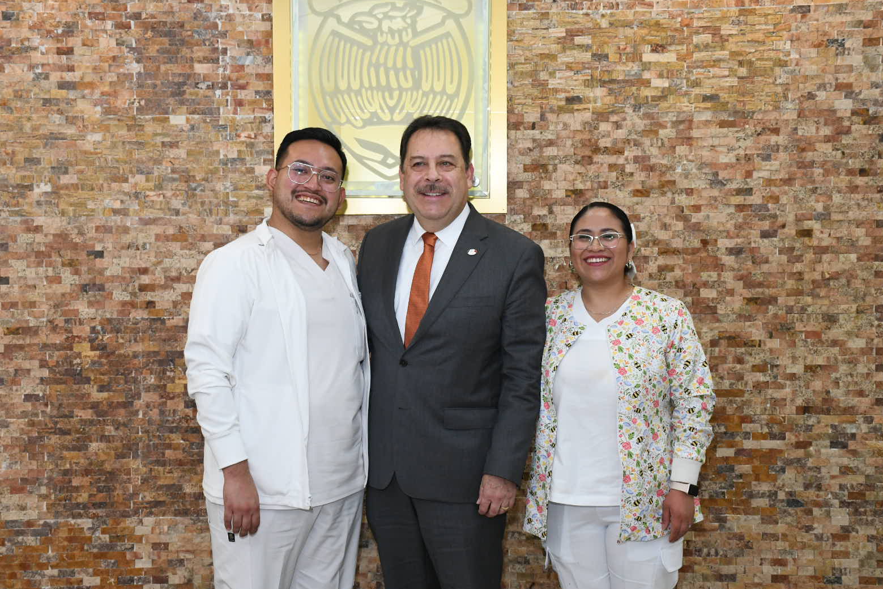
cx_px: 432
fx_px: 1300
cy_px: 304
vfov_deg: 25.5
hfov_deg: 37.5
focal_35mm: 53
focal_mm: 34
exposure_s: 1/125
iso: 2000
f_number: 7.1
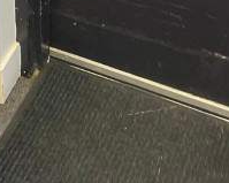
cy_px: 54
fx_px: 549
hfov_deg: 23.5
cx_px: 77
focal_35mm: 81
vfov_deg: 18.8
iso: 320
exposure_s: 1/60
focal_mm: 5.1
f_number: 1.6
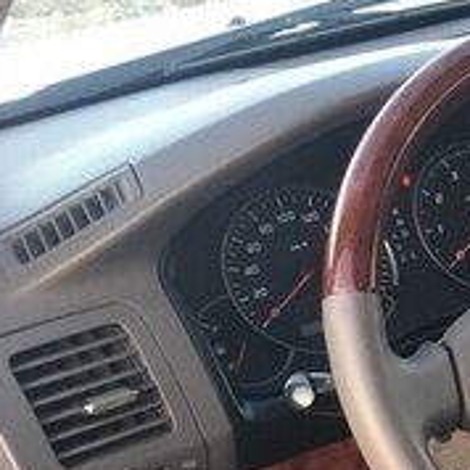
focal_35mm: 95
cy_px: 440
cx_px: 848
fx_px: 1459
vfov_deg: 18.0
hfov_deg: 15.6
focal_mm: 4.15
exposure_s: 1/33
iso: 32
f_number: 2.2
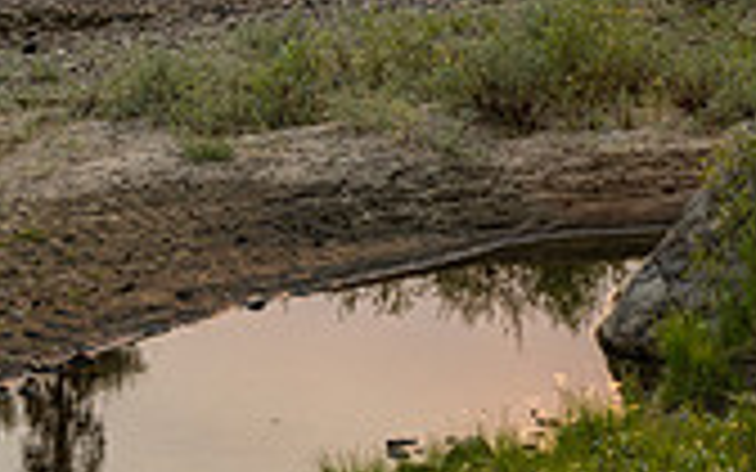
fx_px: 1916
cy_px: -378
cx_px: 634
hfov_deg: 21.9
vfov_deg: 12.8
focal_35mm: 93
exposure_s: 1/200
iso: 64
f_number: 8
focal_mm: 34
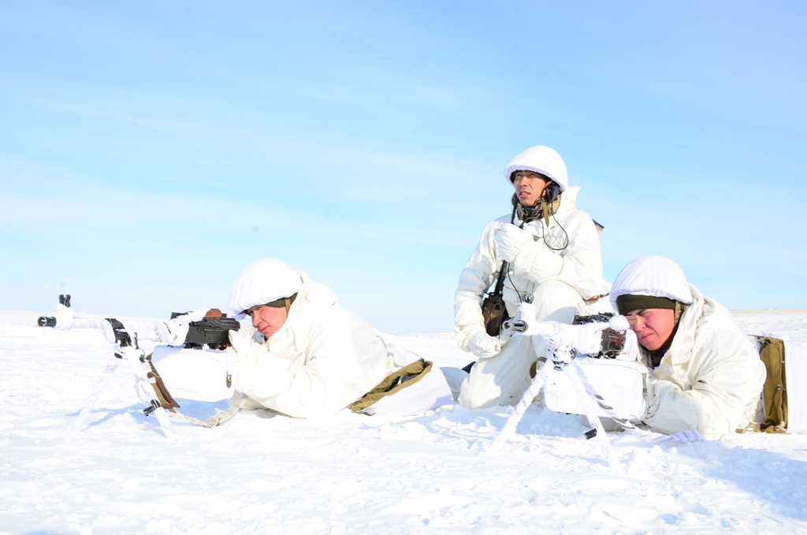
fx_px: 671
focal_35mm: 30
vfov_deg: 43.4
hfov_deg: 62.0
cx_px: 404
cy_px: 268
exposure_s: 1/80
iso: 125
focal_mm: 20
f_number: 14
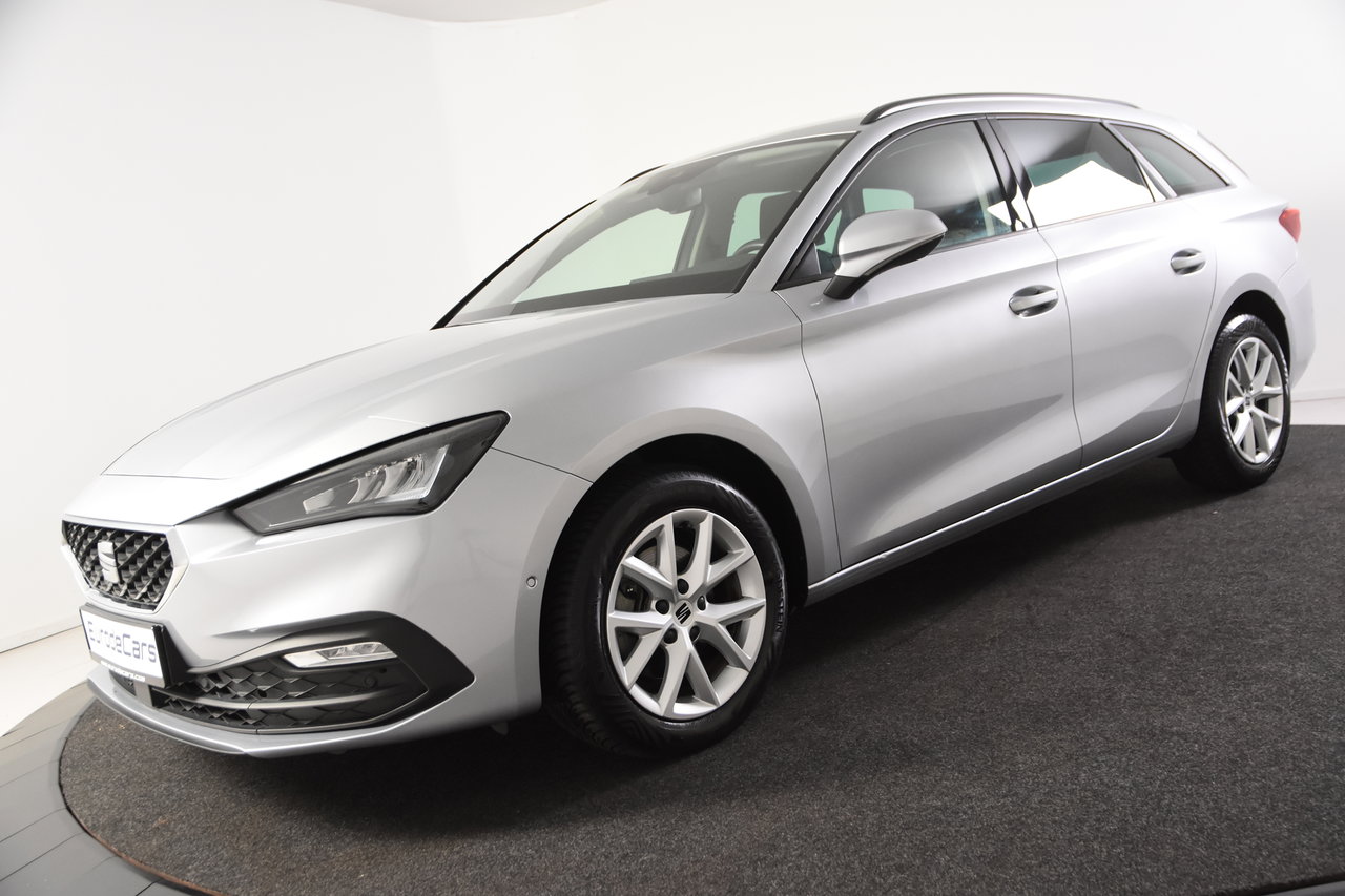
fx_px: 1345
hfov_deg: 53.1
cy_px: 448
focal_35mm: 36
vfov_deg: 36.9
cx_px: 672
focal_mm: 24
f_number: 4
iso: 1600
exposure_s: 1/60
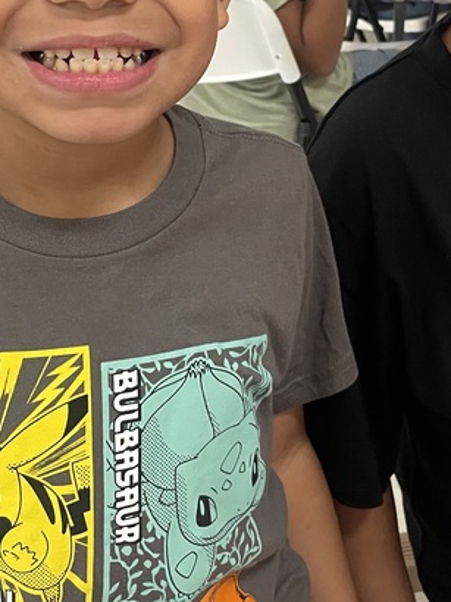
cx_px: 353
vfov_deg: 29.5
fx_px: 1130
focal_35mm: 65
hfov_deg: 22.3
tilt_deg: -16.8
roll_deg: +2.0
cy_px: 169
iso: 320
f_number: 1.6
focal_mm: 4.2
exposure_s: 1/60
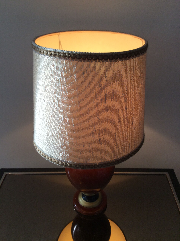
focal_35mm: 32
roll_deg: +2.8
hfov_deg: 44.1
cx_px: 90
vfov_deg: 56.9
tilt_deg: -32.9
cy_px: 120
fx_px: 222
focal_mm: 3.3
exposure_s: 1/50
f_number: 2.4
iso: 40
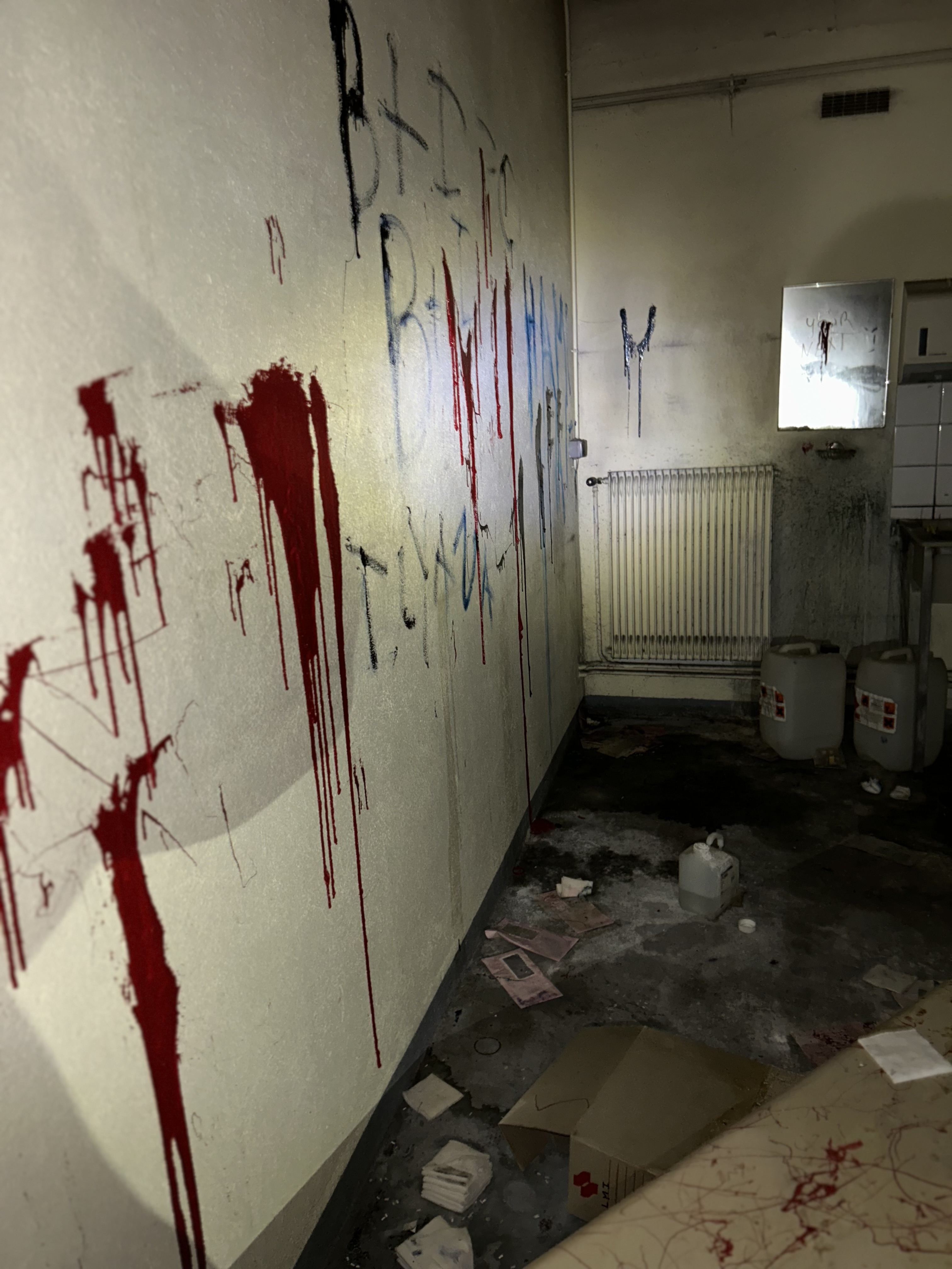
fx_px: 953
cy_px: 634
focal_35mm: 26
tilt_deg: -14.2
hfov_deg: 53.1
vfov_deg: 67.3
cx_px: 476
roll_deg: +2.3
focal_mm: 5.7
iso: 80
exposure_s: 1/4
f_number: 1.5
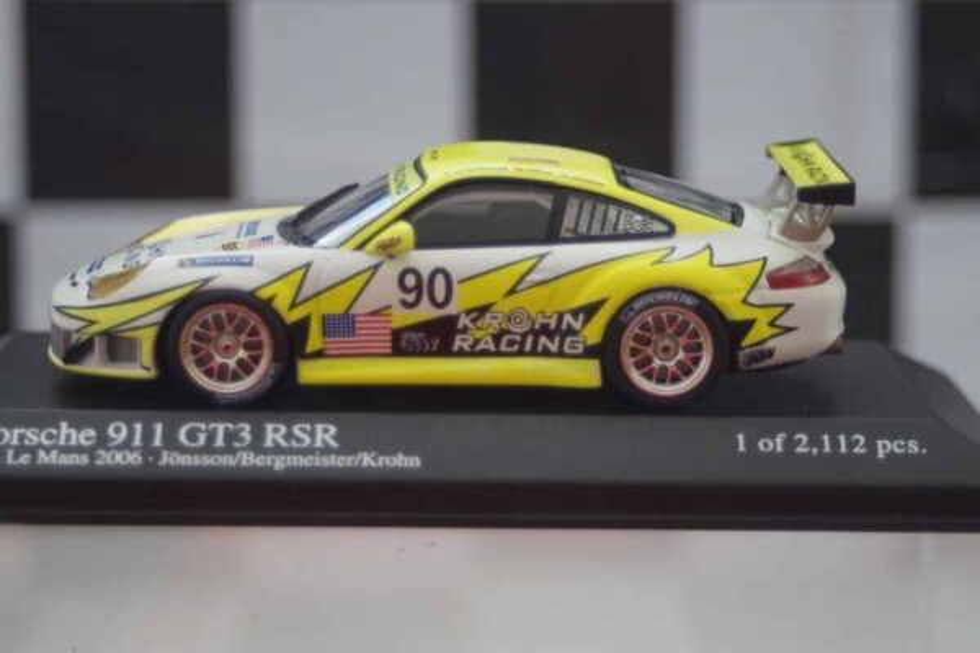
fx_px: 2858
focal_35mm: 105
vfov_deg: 13.0
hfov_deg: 19.5
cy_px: 326
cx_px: 490
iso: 1600
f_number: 5.6
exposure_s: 1/160
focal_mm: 70
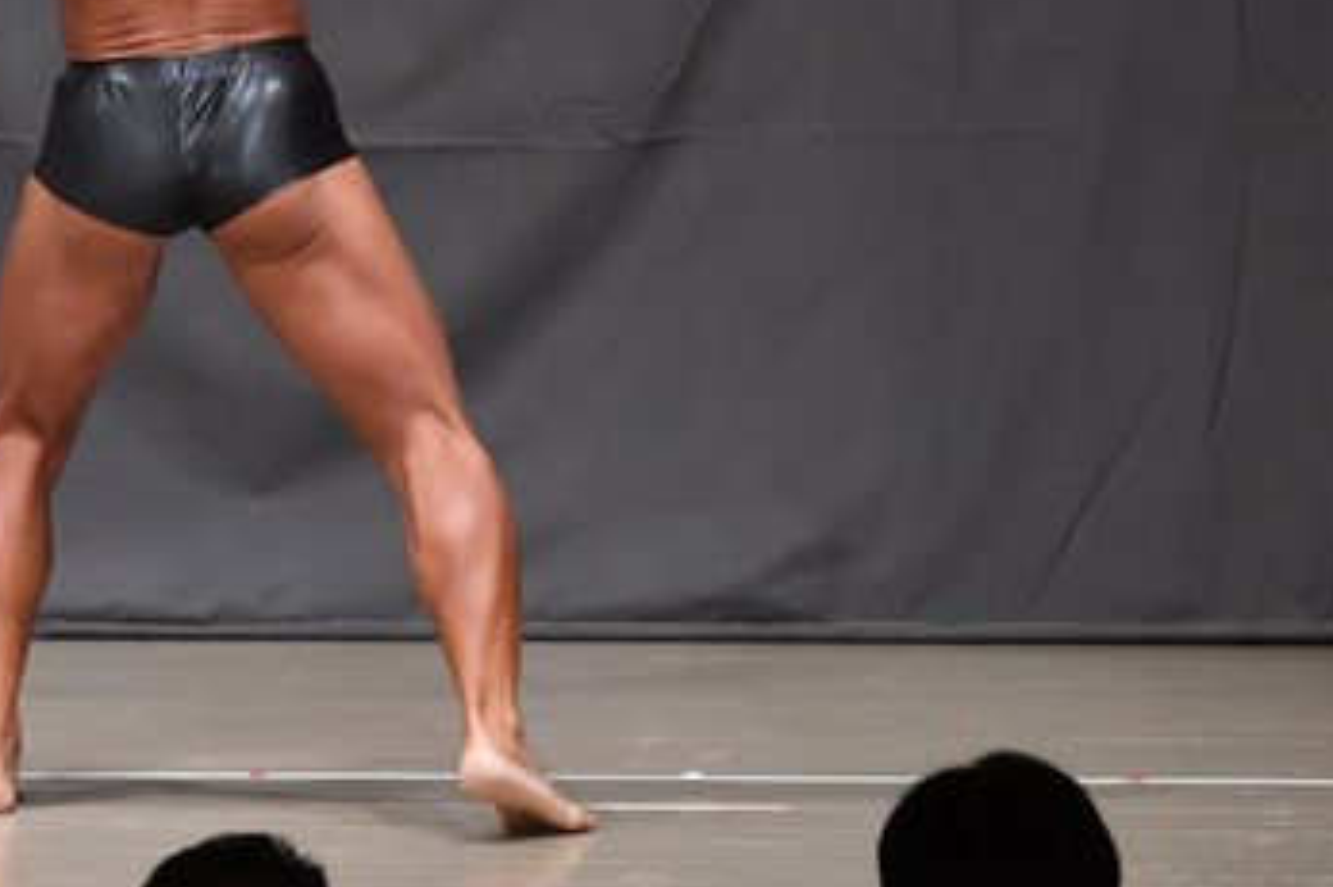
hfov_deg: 4.9
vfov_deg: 3.3
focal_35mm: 418
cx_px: 17
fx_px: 15470
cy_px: 100
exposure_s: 1/400
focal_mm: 125
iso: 8000
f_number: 5.6
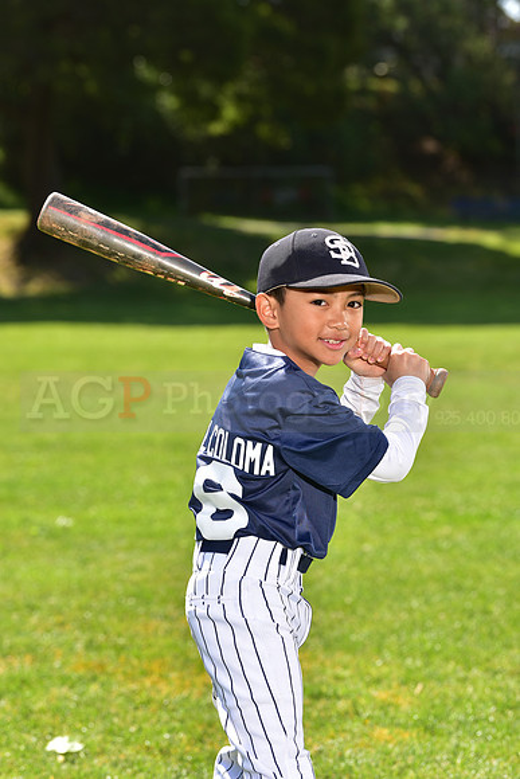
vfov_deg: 16.4
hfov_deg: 11.0
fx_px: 2707
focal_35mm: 125
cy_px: 390
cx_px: 260
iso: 100
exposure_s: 1/250
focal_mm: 125
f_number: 5.6
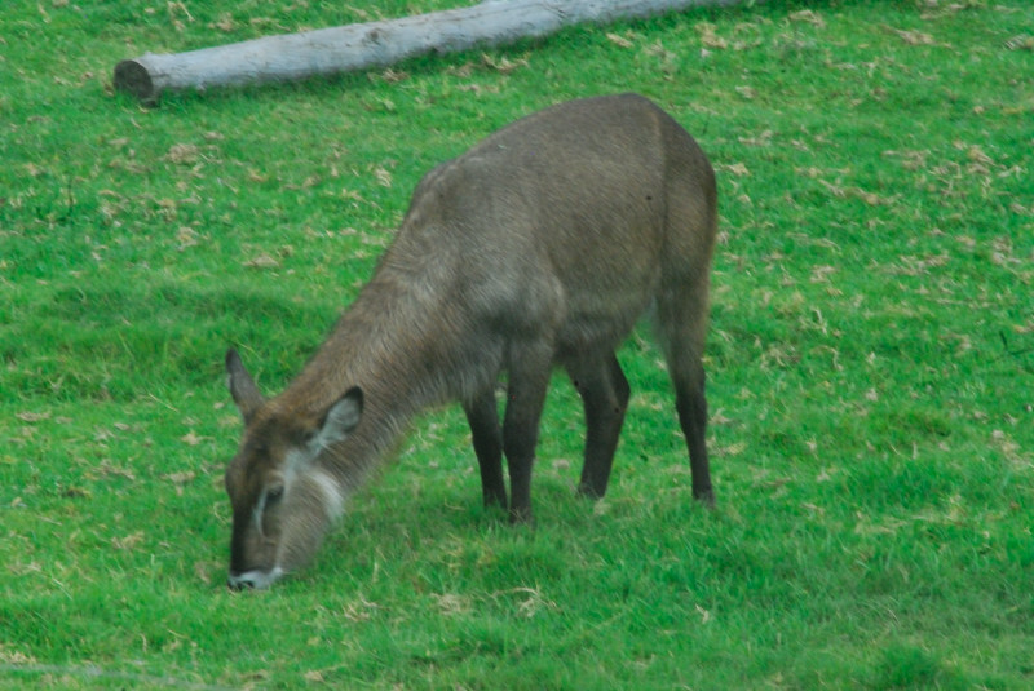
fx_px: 12936
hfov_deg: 4.6
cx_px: 517
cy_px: 346
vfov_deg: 3.1
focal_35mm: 450
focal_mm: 300
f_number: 32
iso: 1600
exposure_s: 1/90
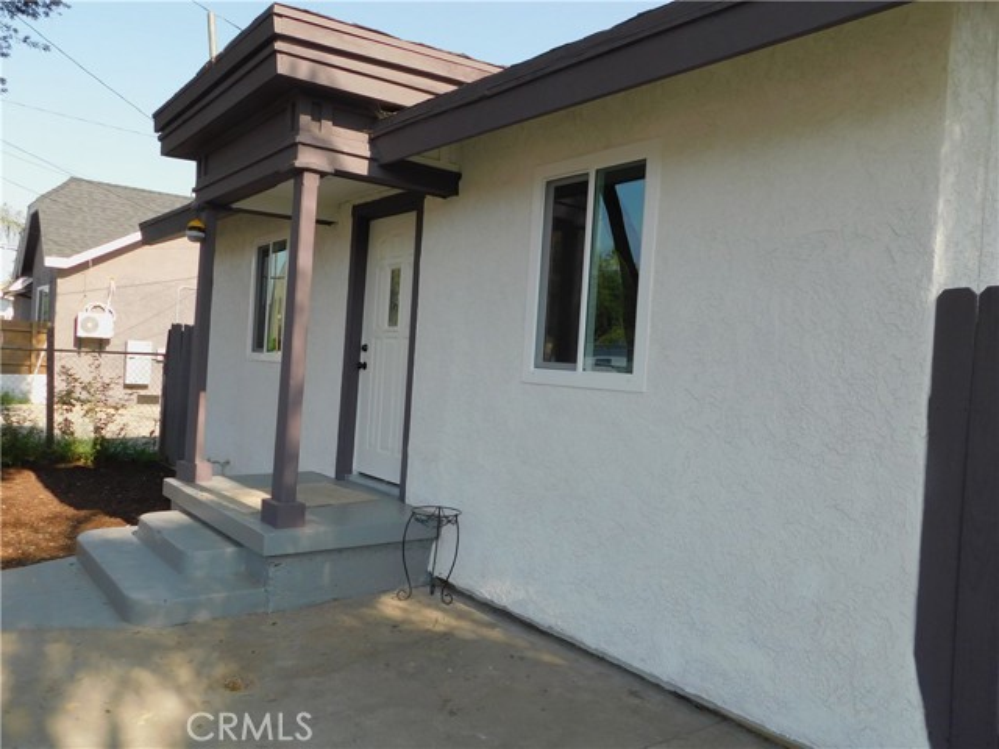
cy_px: 374
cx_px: 500
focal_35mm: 28
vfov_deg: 49.7
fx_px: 808
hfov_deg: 63.4
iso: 125
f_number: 3.2
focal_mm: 4.9
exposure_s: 1/500
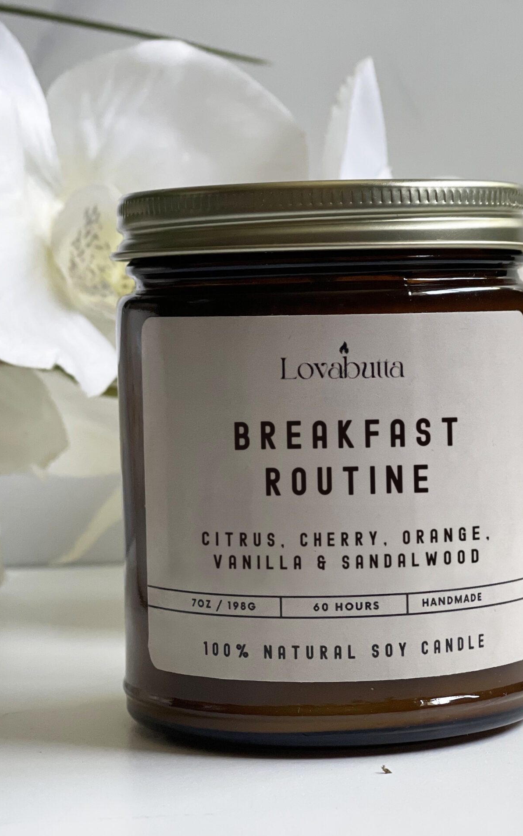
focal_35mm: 91
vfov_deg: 22.8
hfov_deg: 14.3
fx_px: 2075
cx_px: 346
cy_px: 418
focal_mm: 7.5
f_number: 2.2
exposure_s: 1/121
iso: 125
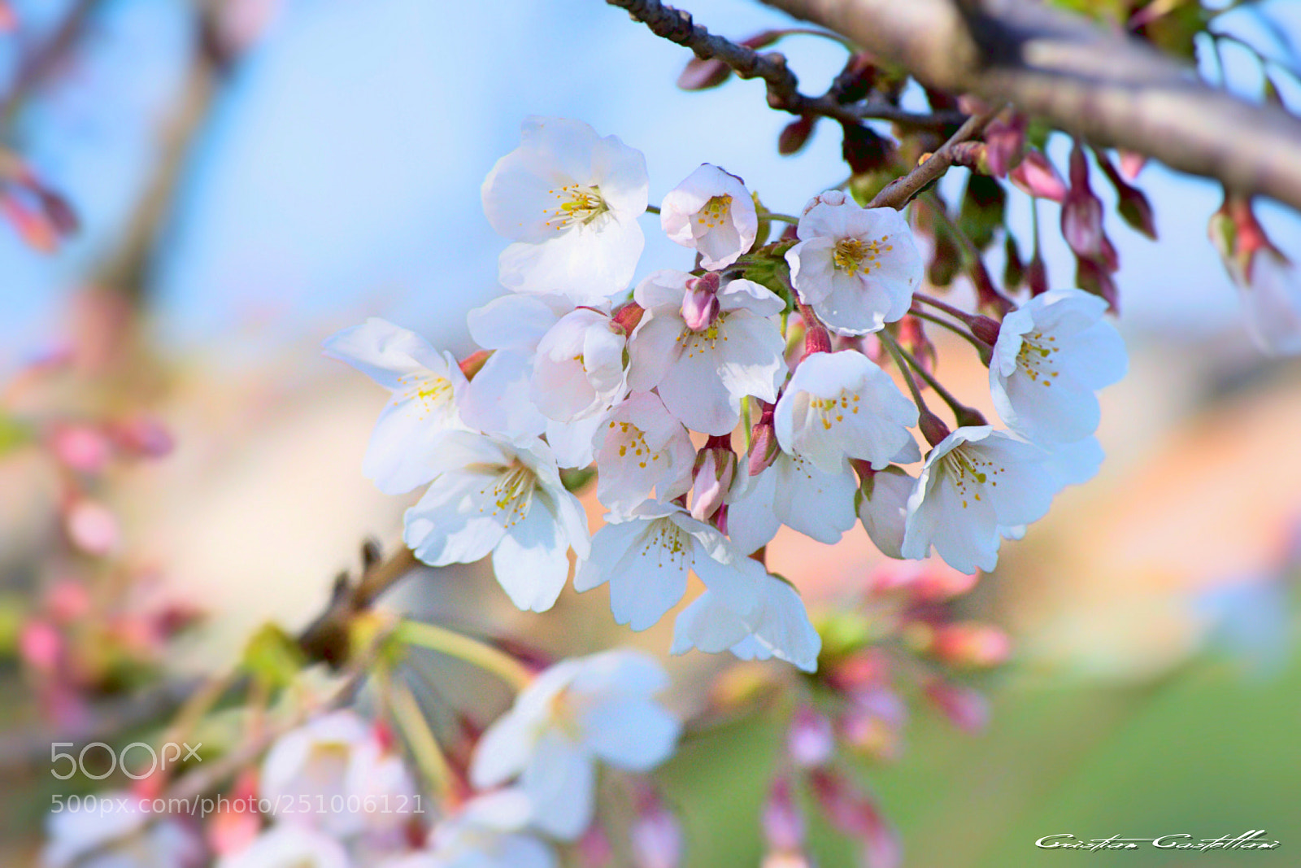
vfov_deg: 4.6
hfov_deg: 6.9
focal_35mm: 300
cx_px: 650
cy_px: 434
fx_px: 10842
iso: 400
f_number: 5.6
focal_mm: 200
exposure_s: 1/1250
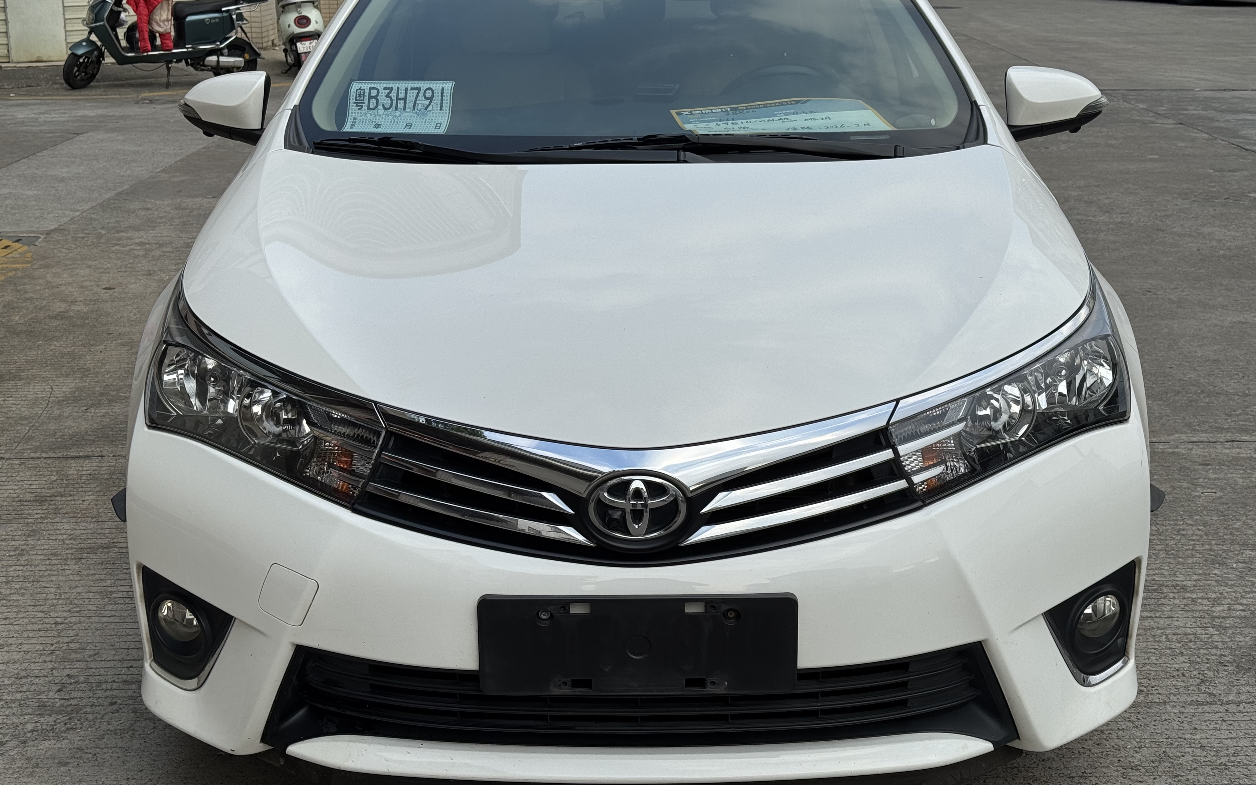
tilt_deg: -14.1
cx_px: 629
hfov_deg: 39.6
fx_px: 1746
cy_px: 353
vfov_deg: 25.3
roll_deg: +0.6
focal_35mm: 51
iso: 64
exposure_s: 1/1238
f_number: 1.78
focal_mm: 6.76
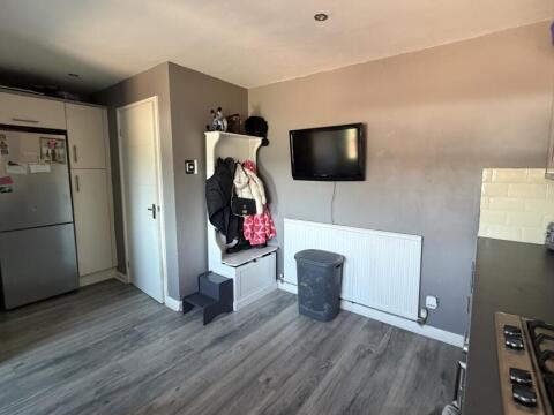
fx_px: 272
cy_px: 197
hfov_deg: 90.8
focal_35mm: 17
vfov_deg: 74.7
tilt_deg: -5.7
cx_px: 300
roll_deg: -0.1
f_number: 2.2
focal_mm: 2.22
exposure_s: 1/60
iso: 400
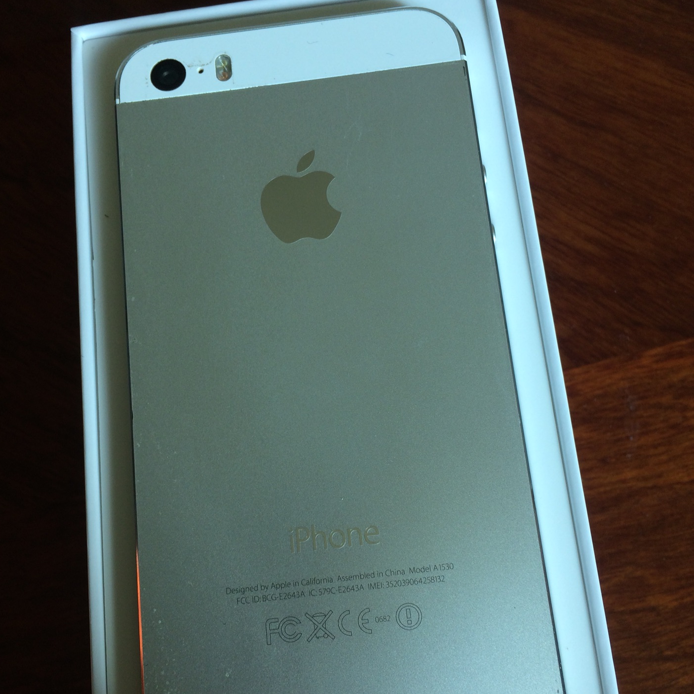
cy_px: 403
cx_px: 340
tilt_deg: -77.2
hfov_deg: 47.2
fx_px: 794
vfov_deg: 47.0
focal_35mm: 35
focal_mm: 4.15
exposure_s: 1/50
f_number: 2.2
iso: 50
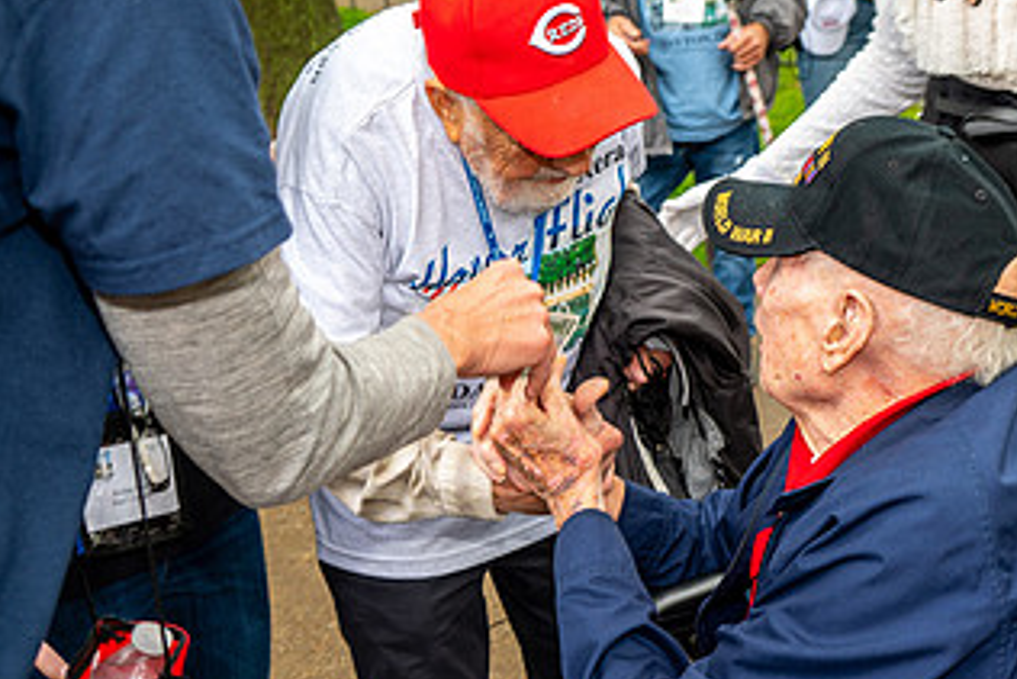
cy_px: 344
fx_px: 1554
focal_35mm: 55
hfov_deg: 36.1
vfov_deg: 24.6
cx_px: 595
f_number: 4.5
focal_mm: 30
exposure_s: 1/60
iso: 180
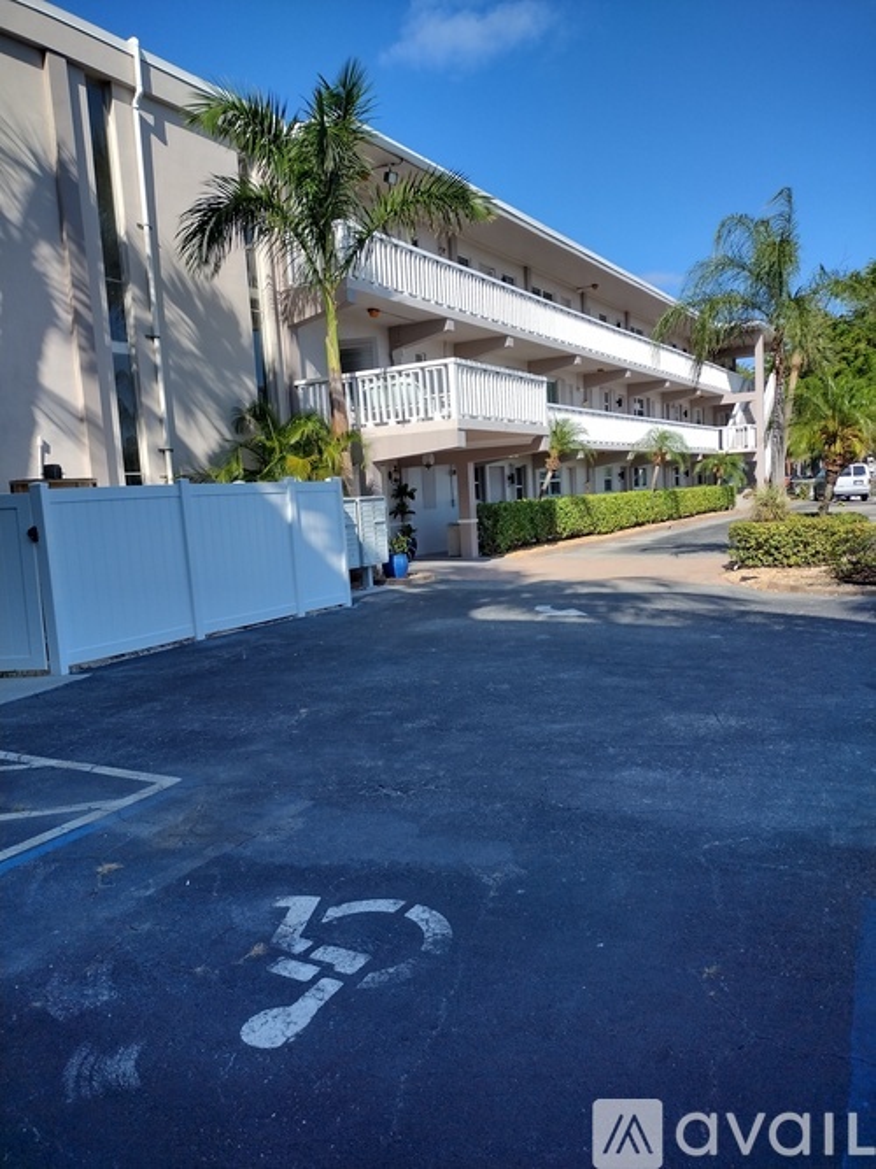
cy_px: 584
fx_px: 911
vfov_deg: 65.3
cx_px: 438
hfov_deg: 51.3
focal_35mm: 27
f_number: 1.7
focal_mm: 4.71
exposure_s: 1/2056
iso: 100
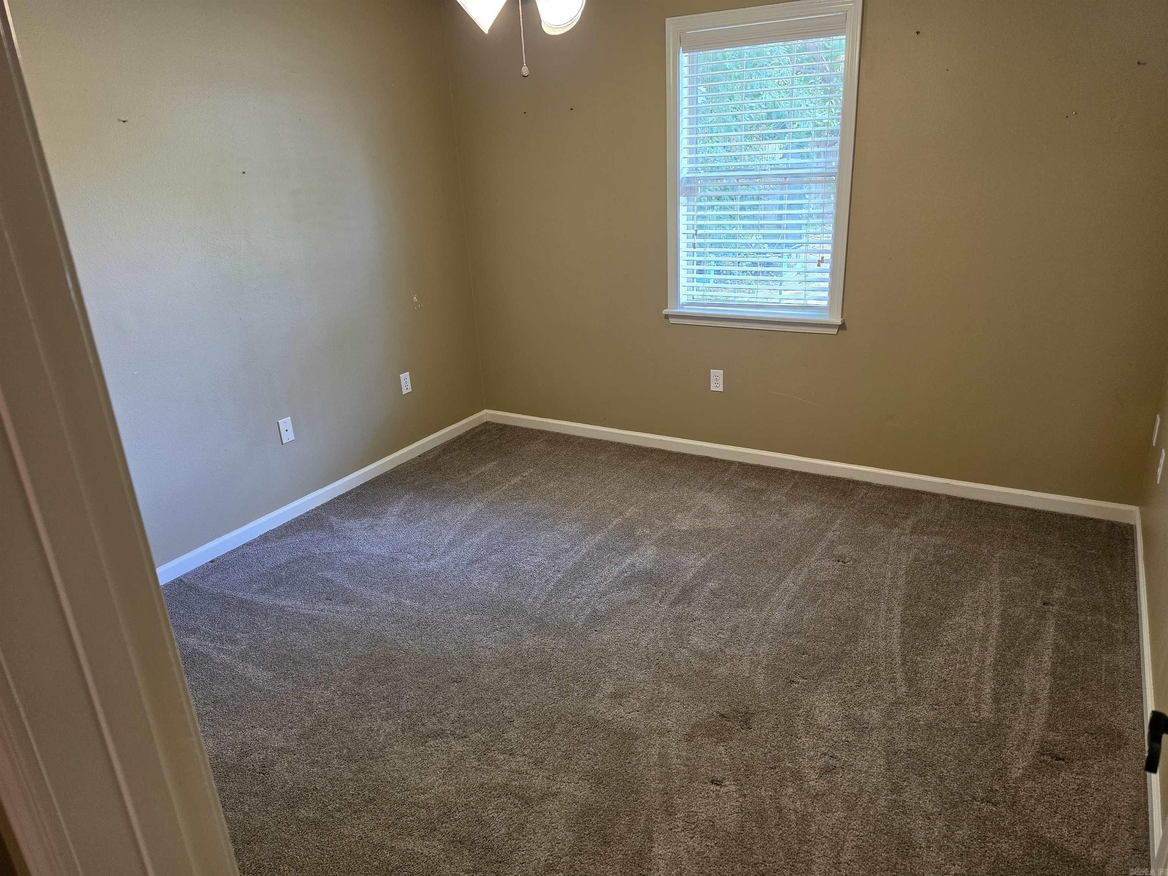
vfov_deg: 58.9
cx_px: 584
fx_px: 776
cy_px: 438
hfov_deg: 73.9
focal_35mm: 23
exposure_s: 1/120
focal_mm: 6.5
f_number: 1.4
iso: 125
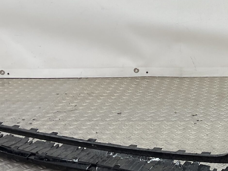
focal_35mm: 79
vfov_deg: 18.4
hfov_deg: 24.0
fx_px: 520
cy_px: 24
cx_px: 210
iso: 16
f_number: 1.8
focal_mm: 3
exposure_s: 1/109
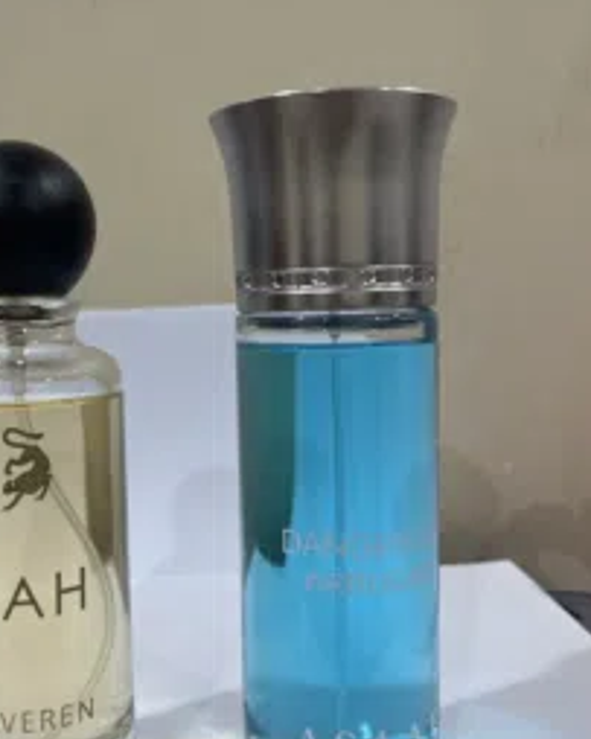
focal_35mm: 40
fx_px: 875
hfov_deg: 37.1
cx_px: 218
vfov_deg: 45.8
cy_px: 358
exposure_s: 1/100
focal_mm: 5.1
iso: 80
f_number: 1.6
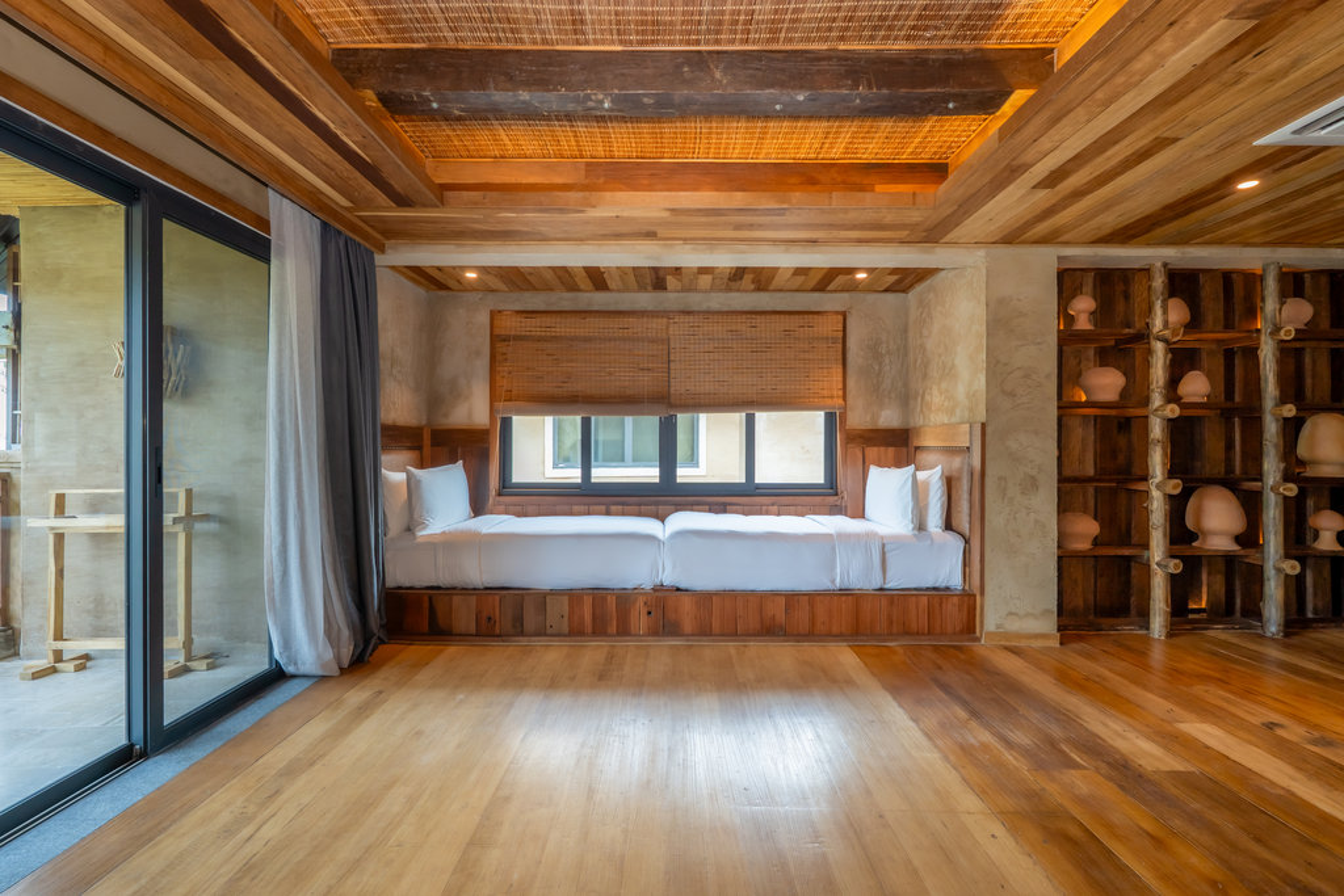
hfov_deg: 95.0
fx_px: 616
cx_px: 672
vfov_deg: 72.1
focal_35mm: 16
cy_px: 448
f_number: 10
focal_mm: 16.5
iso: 400
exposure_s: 1/15
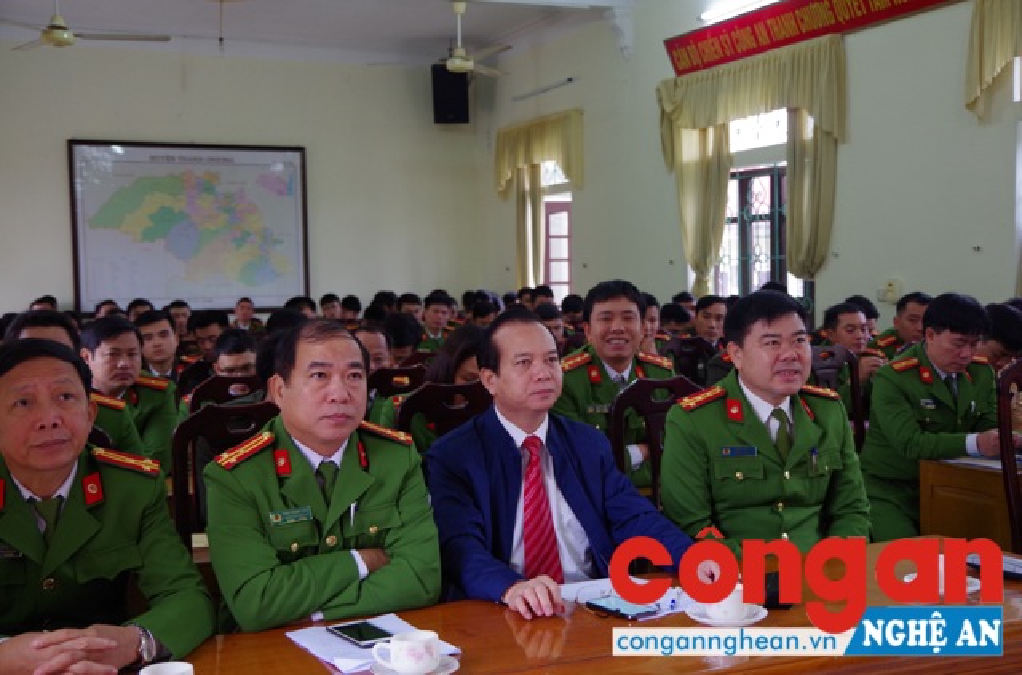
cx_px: 511
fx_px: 1189
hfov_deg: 46.5
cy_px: 338
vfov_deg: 31.7
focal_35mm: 42
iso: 800
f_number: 4
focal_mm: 28
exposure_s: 1/60
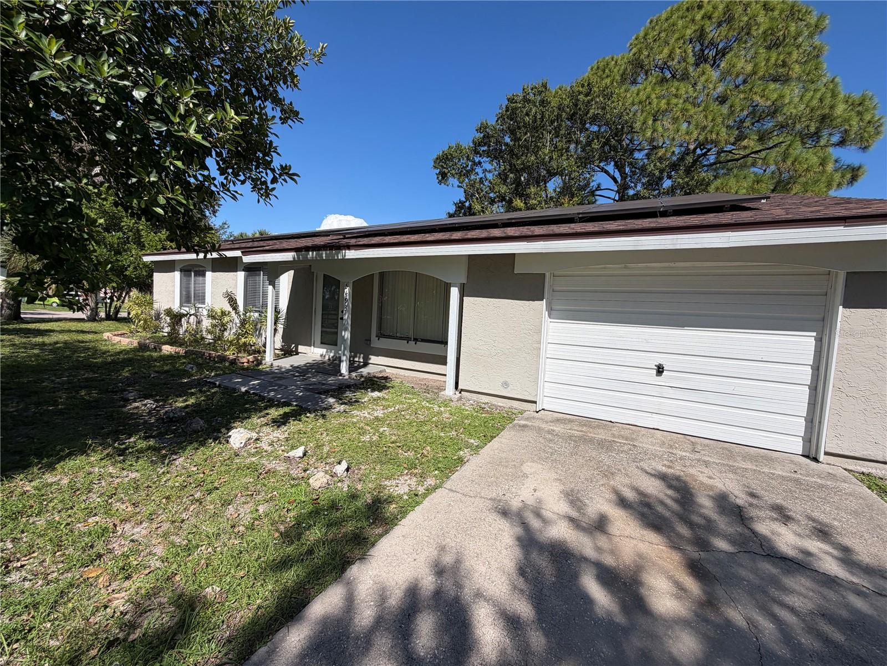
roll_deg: -3.5
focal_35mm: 14
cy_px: 333
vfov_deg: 85.7
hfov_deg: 102.1
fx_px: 359
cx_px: 444
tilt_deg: -3.1
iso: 20
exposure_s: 1/901
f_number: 2.2
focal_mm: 2.22
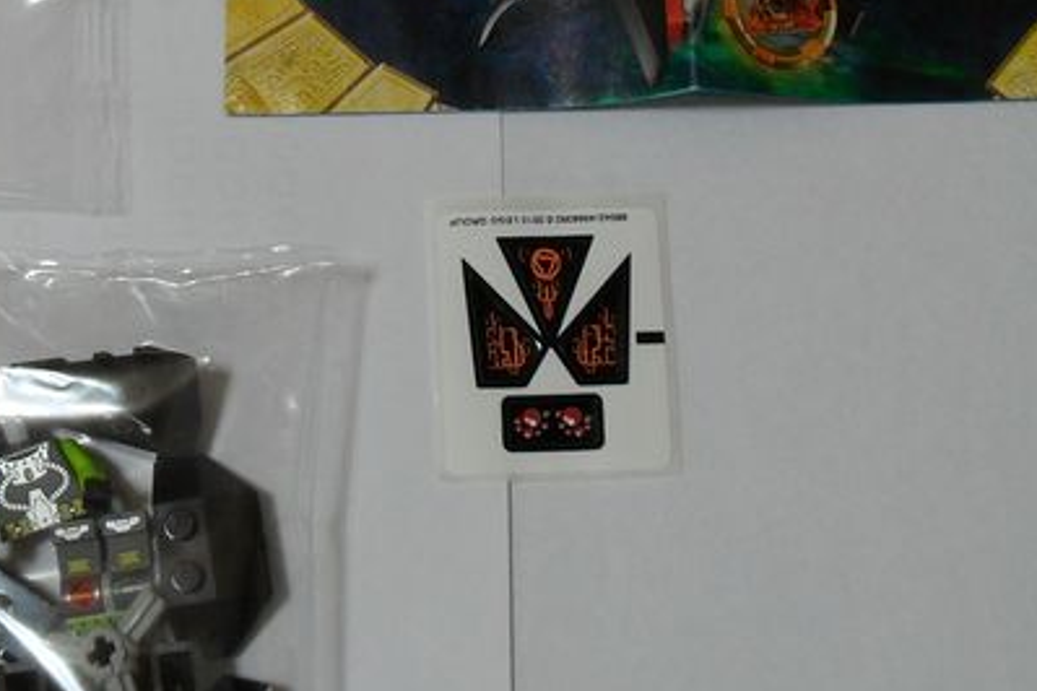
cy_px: 252
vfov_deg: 18.6
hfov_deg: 27.2
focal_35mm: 73
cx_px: 216
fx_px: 2103
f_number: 2.8
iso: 160
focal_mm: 6.2
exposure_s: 1/30
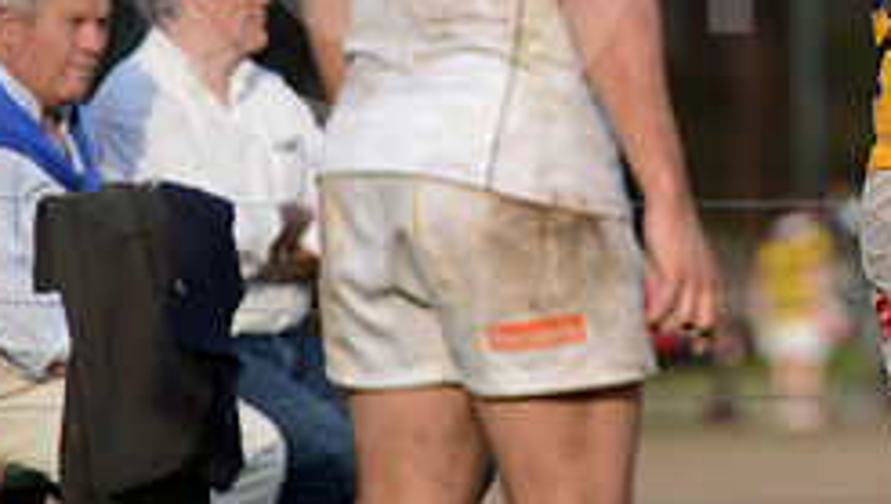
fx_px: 16343
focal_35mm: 691
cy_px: -92
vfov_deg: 1.8
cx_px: 1000
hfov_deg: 3.1
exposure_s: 1/1250
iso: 320
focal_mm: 280
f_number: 4
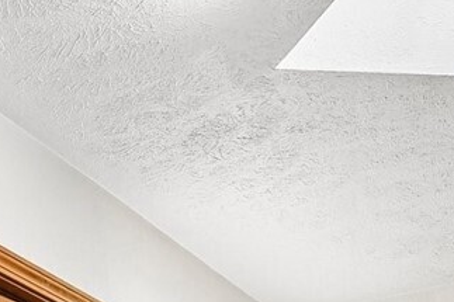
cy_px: 721
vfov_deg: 12.7
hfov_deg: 20.7
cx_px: -221
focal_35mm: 84
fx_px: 1059
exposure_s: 1/40
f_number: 8
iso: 1600
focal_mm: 16
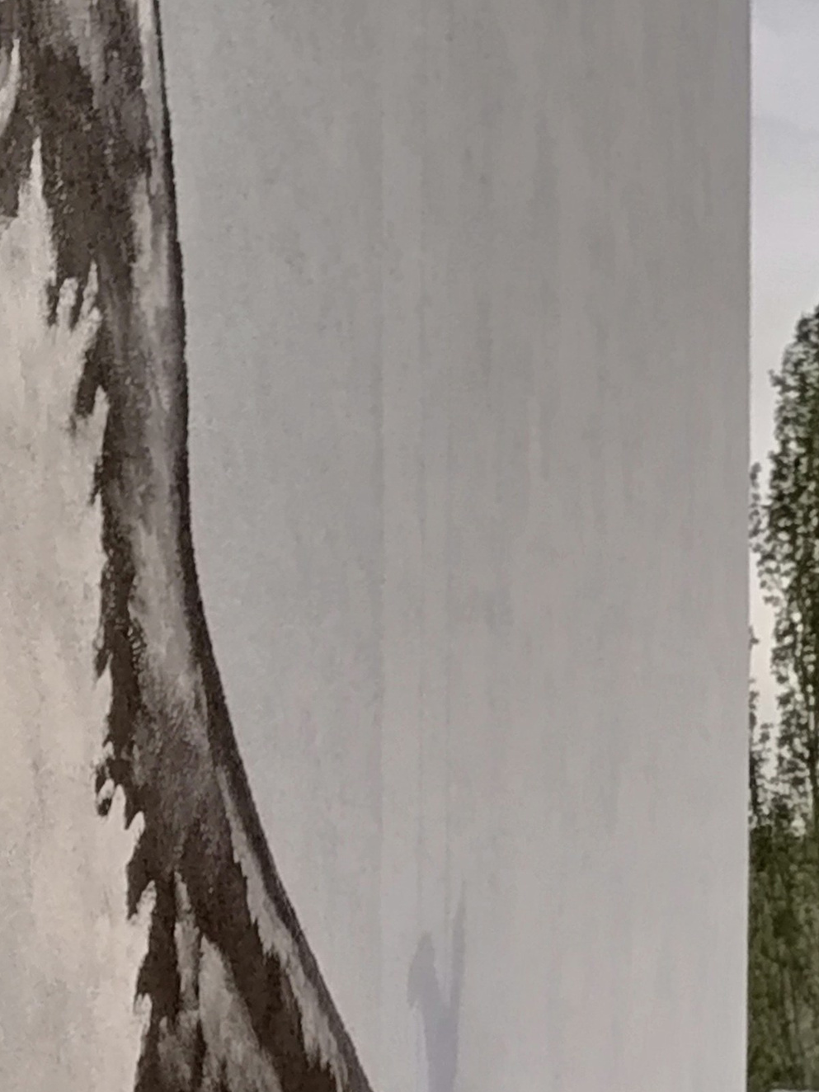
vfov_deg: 28.8
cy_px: 725
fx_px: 2114
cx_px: 757
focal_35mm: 67
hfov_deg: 21.4
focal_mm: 3.03
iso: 50
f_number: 0.95
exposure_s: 1/181
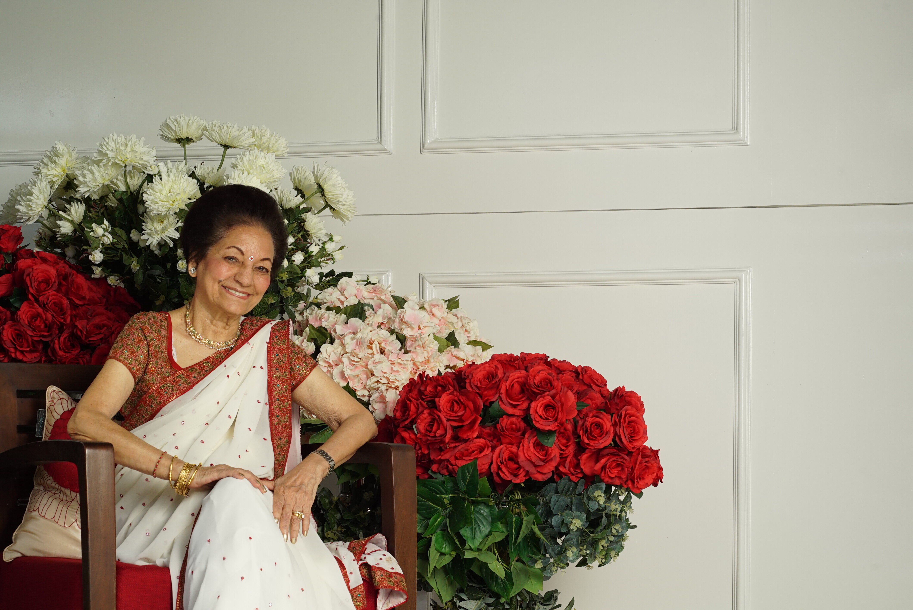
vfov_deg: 15.2
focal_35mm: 90
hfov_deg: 22.6
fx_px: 2284
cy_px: 305
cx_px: 456
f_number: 11
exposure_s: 1/160
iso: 800
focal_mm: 90
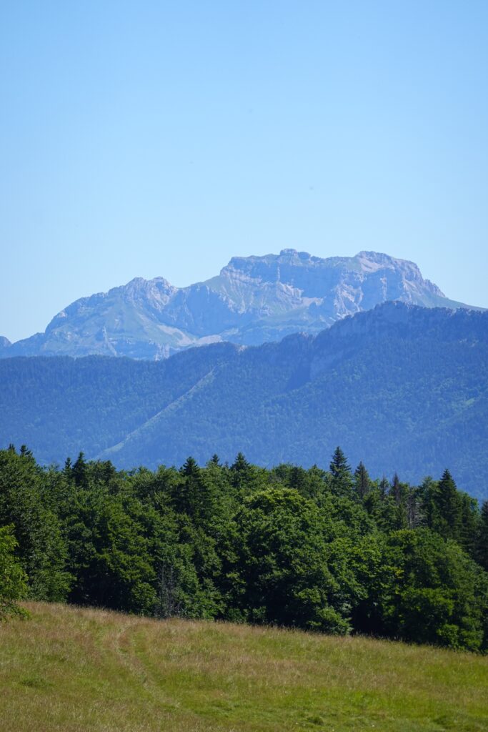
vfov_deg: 10.3
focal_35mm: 200
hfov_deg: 6.9
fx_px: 4065
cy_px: 366
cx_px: 244
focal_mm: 72
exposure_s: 1/400
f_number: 5.6
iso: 100
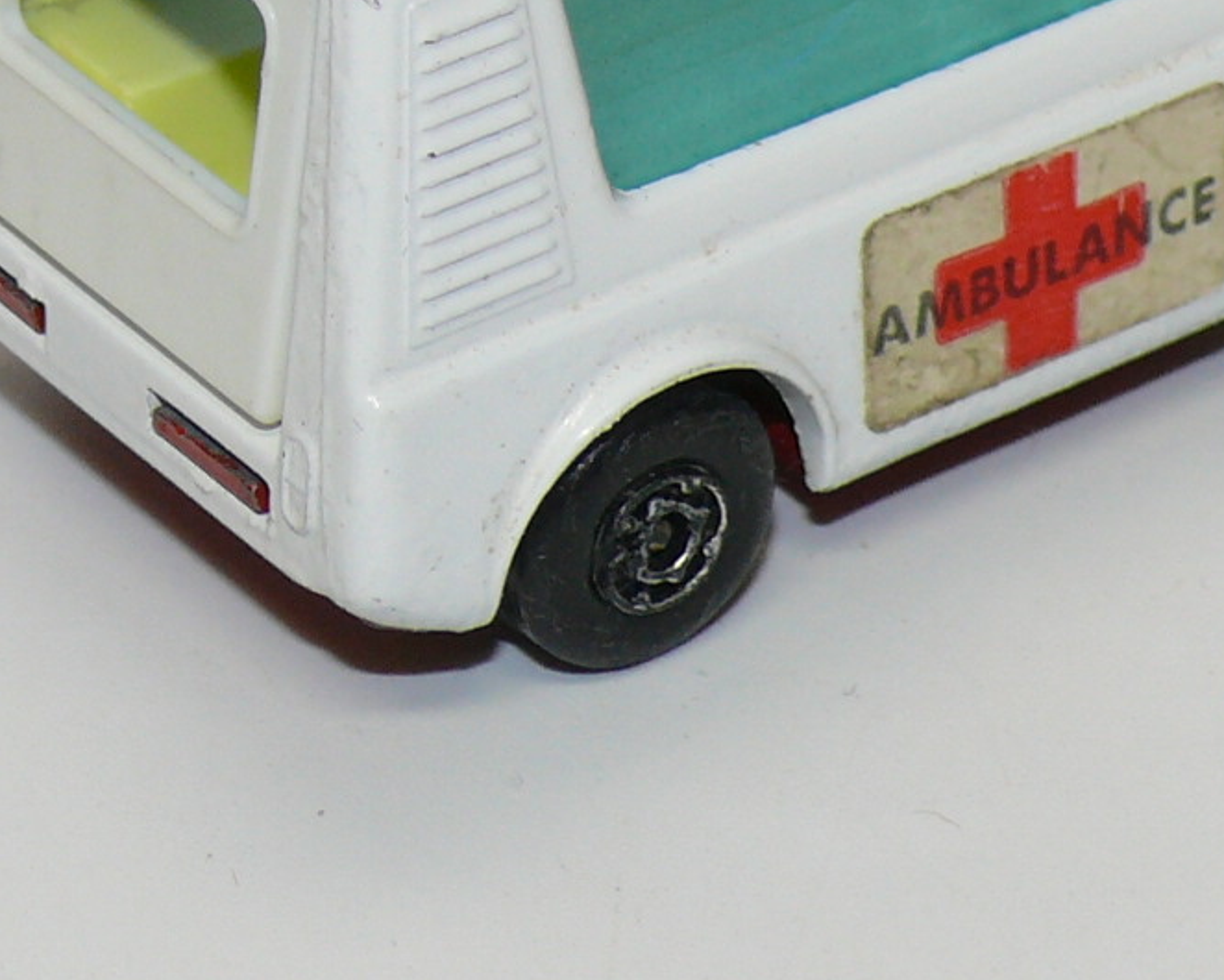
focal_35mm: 243
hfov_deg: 7.9
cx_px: 856
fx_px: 8805
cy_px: -92
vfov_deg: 6.3
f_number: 4
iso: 100
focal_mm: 13.5
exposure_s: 1/30
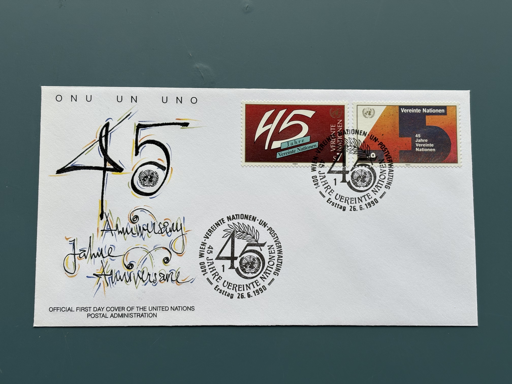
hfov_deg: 36.8
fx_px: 769
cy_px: 192
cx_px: 256
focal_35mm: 52
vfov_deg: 28.0
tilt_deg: -83.9
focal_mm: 5.96
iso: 32
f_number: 1.6
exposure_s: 1/596
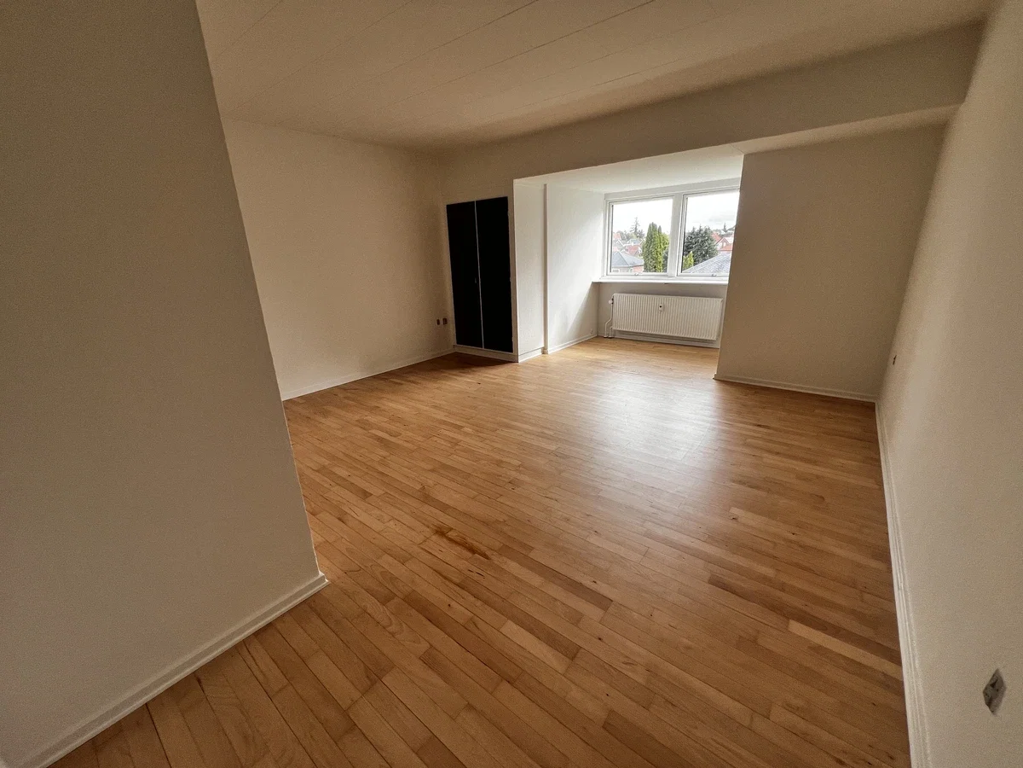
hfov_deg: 106.2
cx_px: 512
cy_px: 384
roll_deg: +1.9
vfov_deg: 89.9
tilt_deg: -17.8
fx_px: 384
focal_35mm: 13
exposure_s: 1/99
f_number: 1.8
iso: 32
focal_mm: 1.57
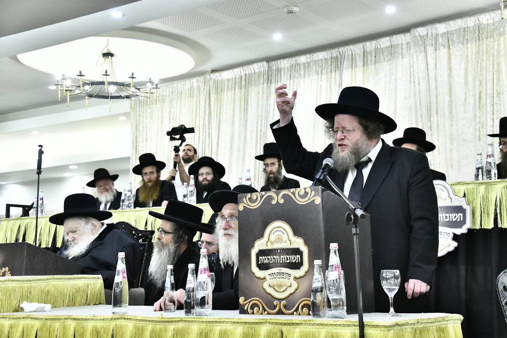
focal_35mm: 56
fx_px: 789
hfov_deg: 35.6
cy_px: 169
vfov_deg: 24.2
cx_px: 254
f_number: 5.6
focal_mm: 56
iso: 4000
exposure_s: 1/125
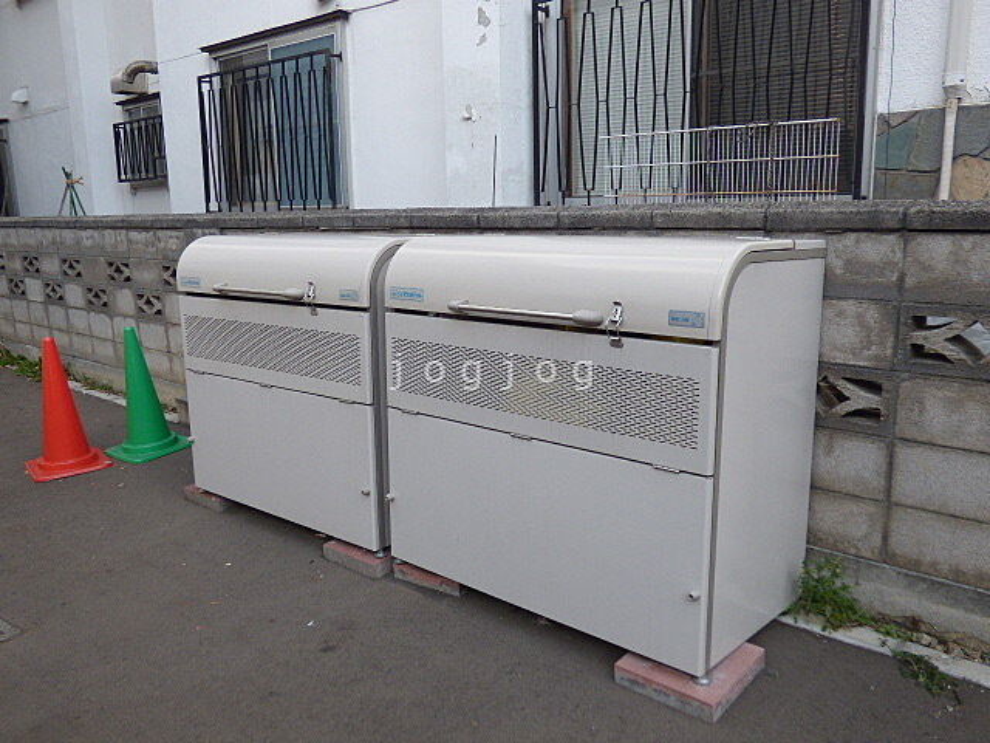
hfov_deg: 61.7
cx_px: 495
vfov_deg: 48.2
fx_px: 829
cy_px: 372
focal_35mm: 29
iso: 100
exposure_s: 1/125
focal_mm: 5.04
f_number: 3.2
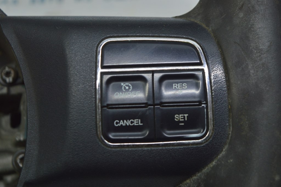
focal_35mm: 82
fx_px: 643
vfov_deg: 16.5
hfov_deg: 24.6
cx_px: 140
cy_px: 94
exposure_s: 1/40
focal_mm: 55
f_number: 5.6
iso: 400
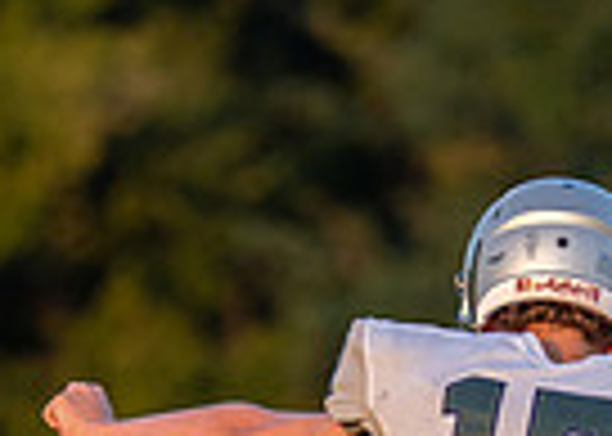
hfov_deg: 1.5
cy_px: 925
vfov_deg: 1.1
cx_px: 417
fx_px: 22758
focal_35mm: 1310
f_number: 2.8
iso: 800
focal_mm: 200
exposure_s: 1/1250
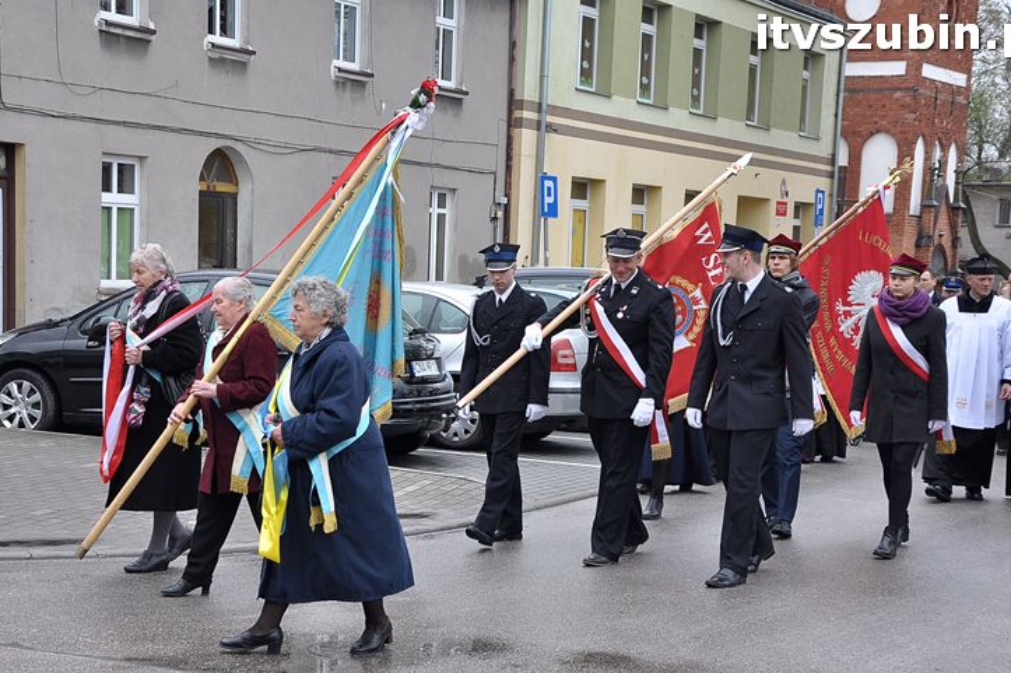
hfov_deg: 30.1
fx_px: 1880
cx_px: 477
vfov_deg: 20.3
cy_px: 385
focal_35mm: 67
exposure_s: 1/250
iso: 320
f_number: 8
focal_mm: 38
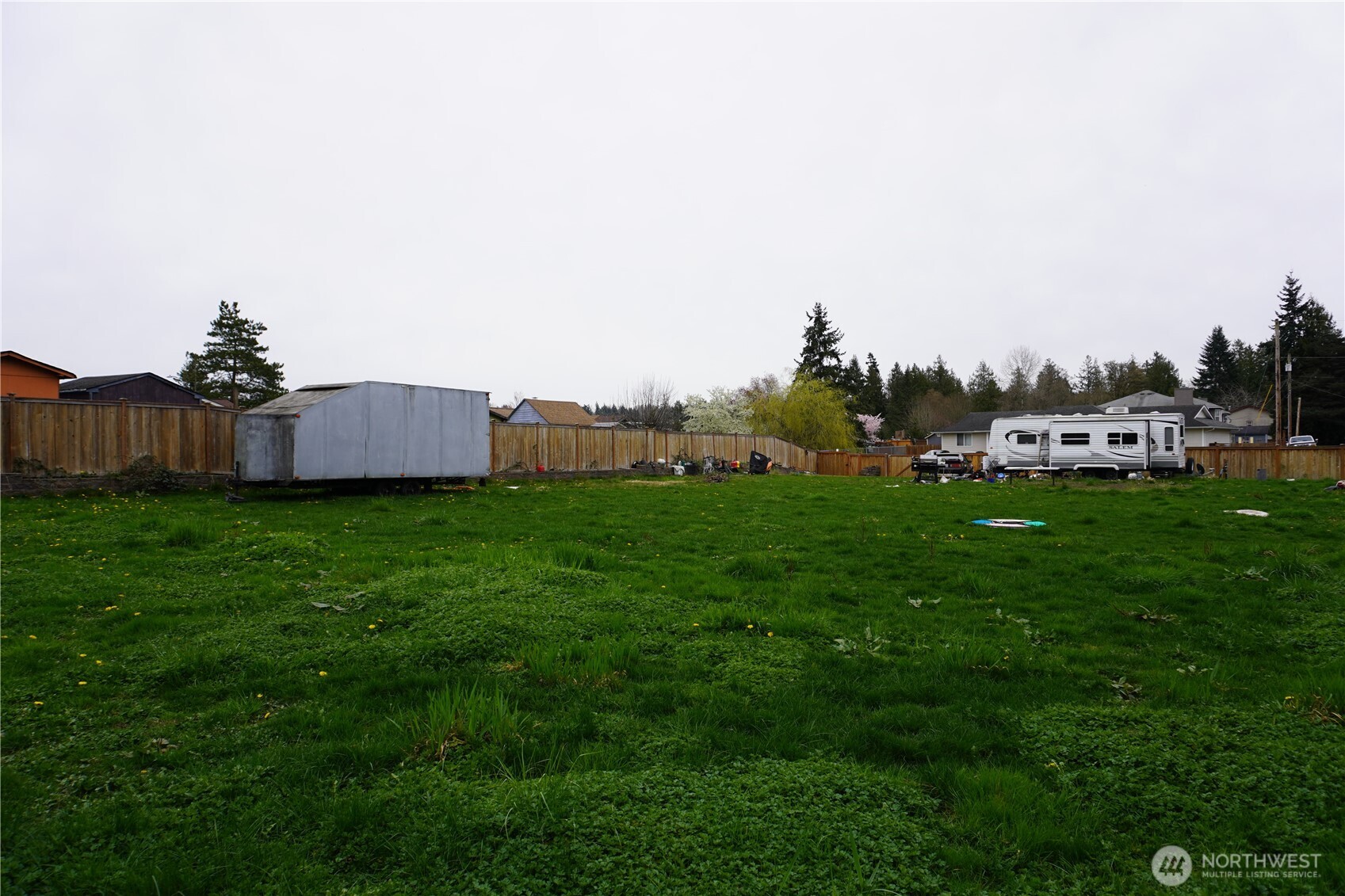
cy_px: 448
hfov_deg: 73.7
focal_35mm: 24
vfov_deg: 53.1
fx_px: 897
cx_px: 672
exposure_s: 1/200
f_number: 5
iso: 100
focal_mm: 16
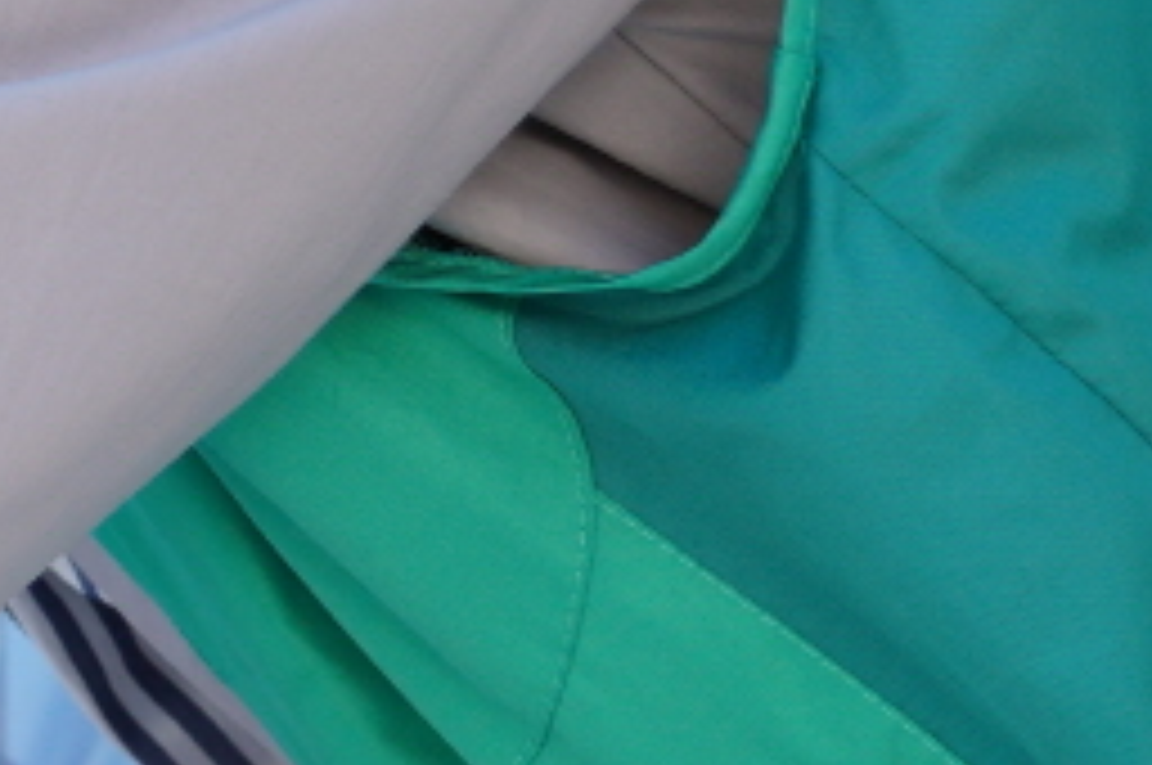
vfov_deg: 8.0
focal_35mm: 169
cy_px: -333
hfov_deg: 10.3
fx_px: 5401
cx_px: -1737
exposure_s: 1/250
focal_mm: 24
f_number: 4
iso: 200
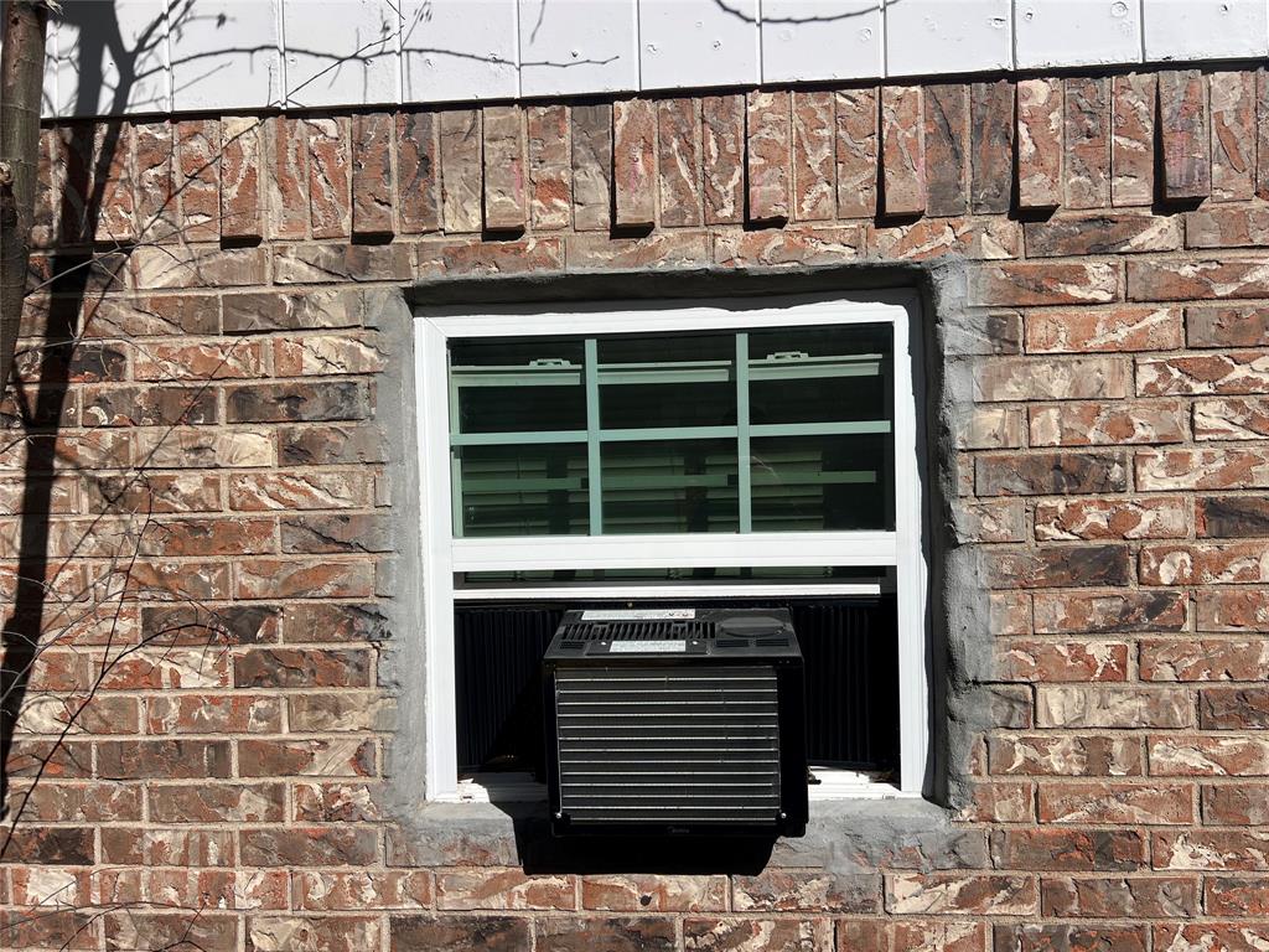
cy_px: 476
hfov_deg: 67.3
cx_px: 634
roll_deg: +0.7
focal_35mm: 26
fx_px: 953
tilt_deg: -1.5
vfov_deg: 53.1
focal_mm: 5.7
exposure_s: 1/8000
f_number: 1.5
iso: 50
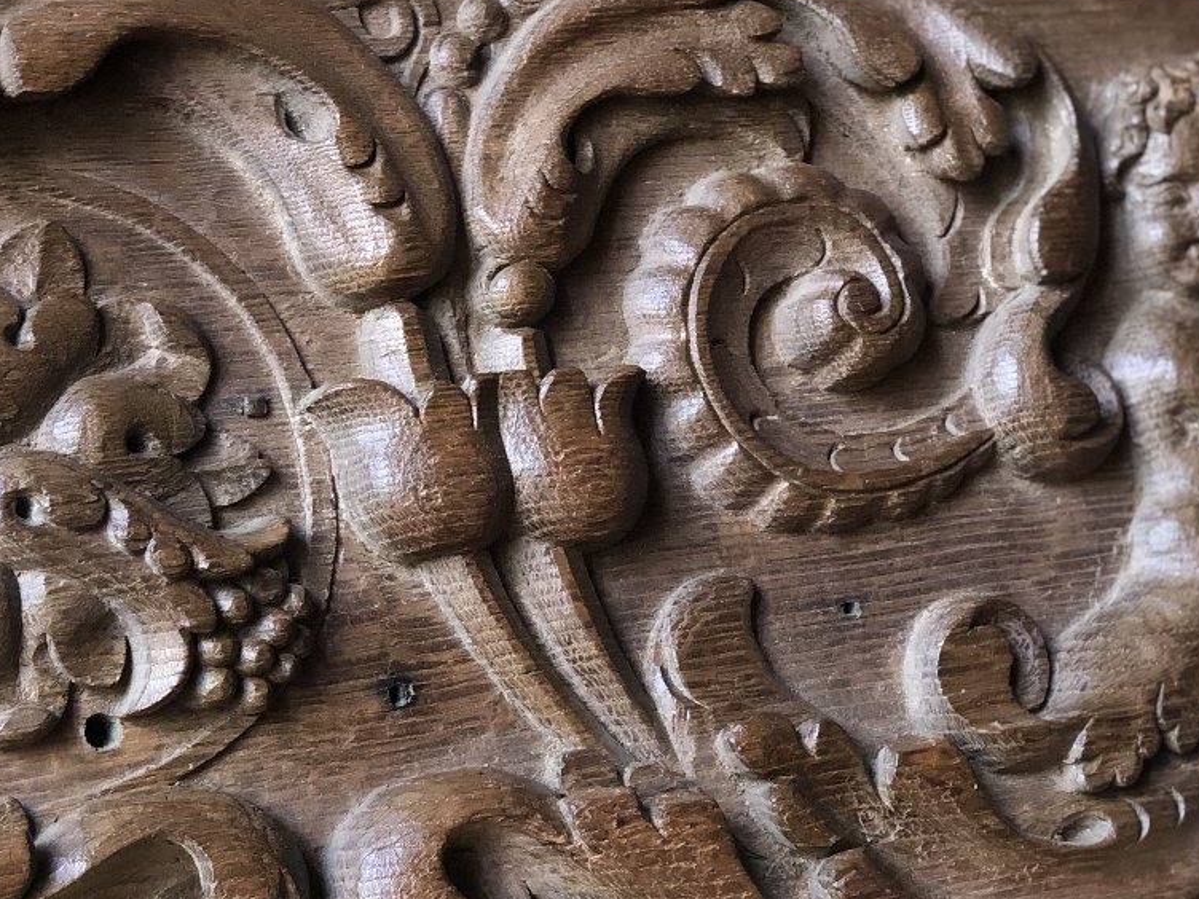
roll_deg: +1.6
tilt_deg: -3.6
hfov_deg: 23.5
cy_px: 596
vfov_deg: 17.7
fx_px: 2875
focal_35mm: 83
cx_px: 418
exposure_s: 1/17
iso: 160
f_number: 2.4
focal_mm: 6
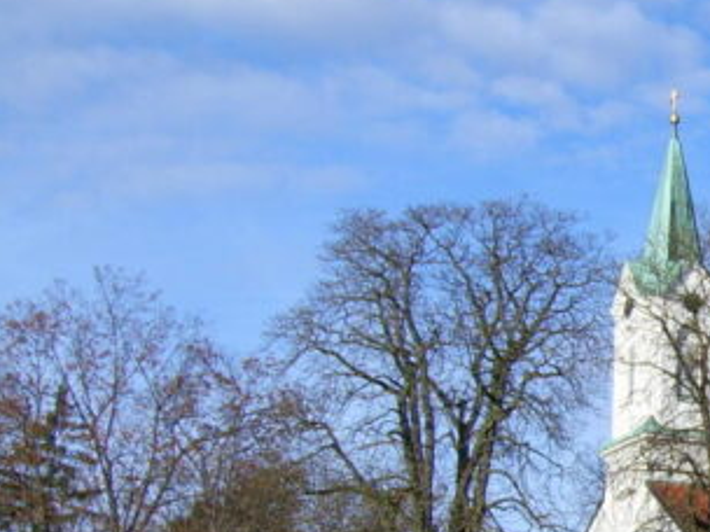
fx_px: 1969
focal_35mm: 96
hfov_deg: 19.1
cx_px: 895
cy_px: 450
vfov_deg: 15.3
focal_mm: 7.8
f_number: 6.4
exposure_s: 1/320
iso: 50
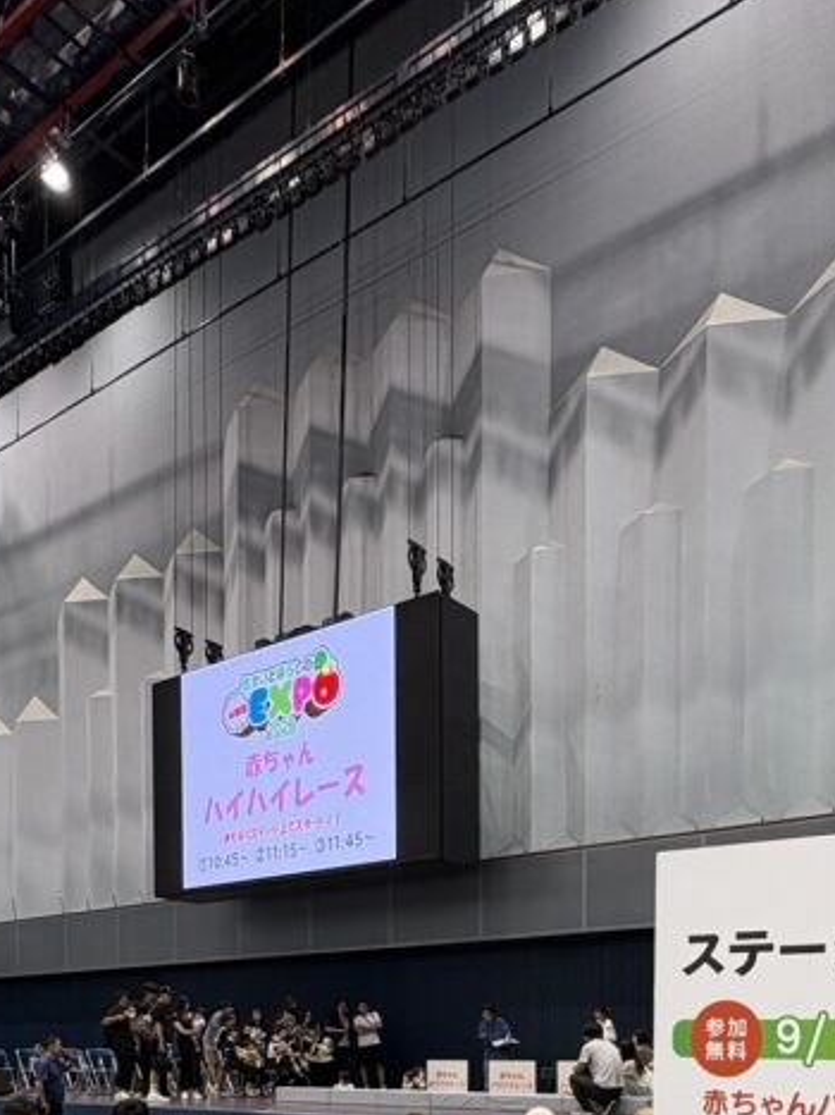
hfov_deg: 43.7
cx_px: 539
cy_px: 1073
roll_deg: +0.2
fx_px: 1030
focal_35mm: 32
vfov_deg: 48.5
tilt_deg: +0.5
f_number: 2.2
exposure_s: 1/60
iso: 125
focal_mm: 2.22
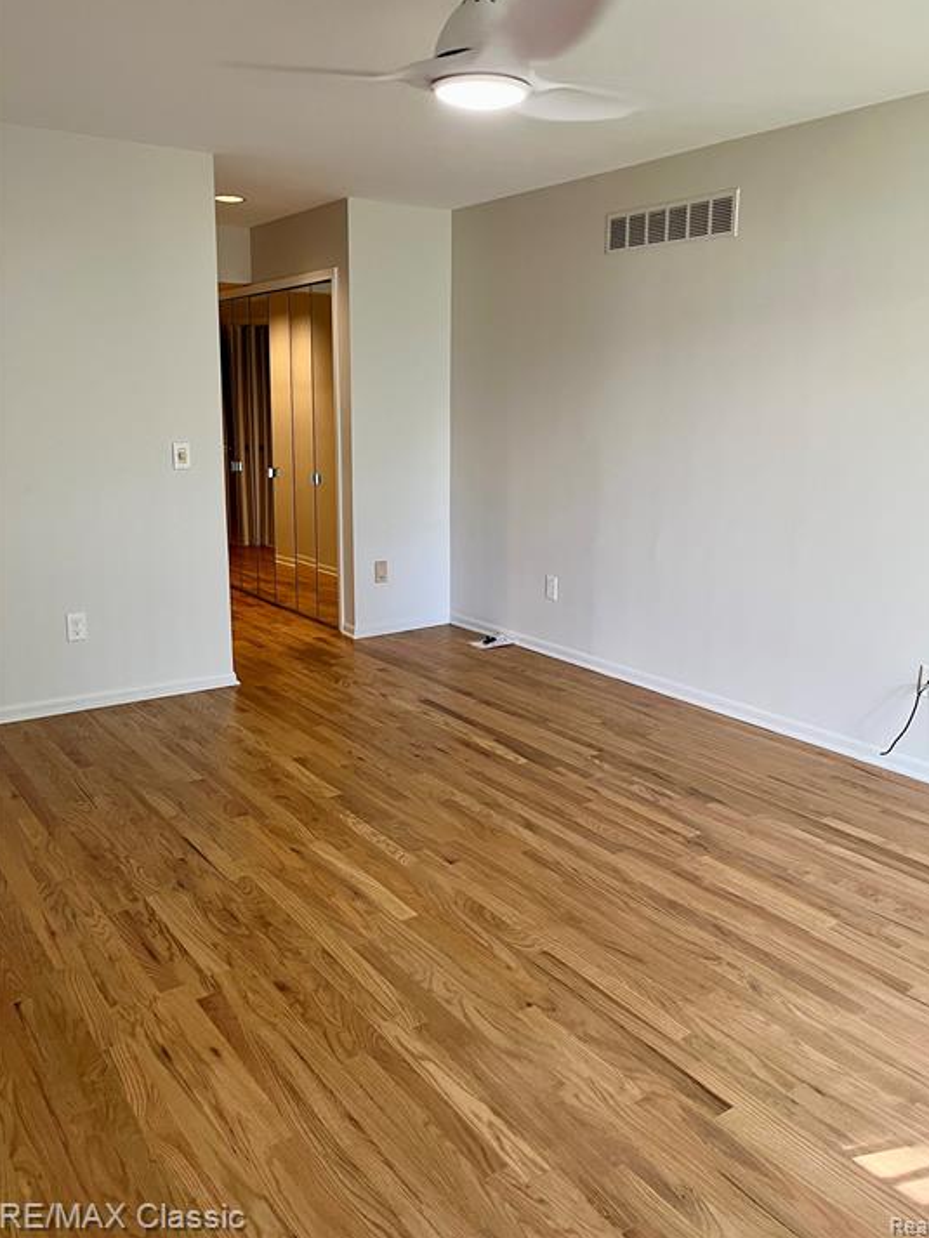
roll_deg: -0.7
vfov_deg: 63.4
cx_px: 493
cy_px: 575
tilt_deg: -8.9
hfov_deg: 49.7
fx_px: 1002
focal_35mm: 28
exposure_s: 1/73
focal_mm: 5.1
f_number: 1.6
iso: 125
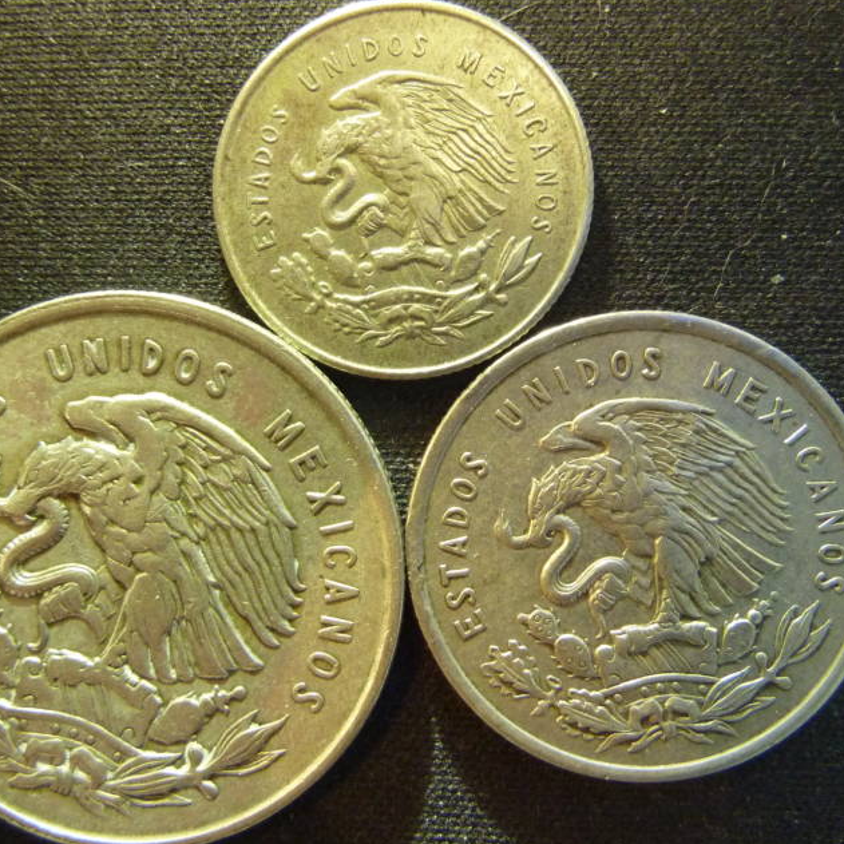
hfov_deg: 47.1
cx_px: 364
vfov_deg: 47.2
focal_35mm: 35
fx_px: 965
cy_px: 397
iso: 400
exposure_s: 1/2.5
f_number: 3.3
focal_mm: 4.1
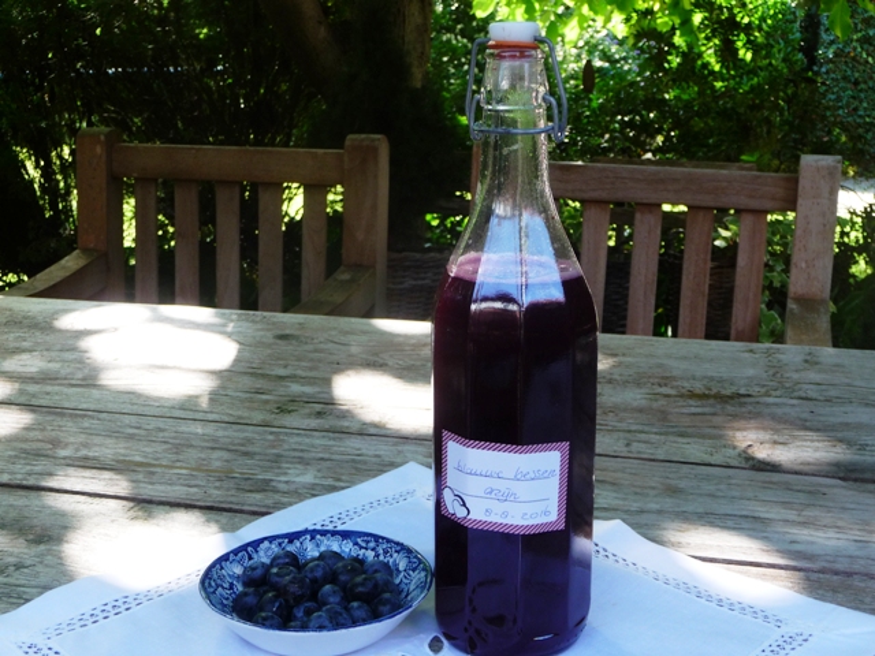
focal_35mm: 48
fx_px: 1213
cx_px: 438
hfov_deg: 39.7
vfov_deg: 30.3
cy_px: 328
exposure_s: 1/50
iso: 100
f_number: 4.2
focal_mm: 8
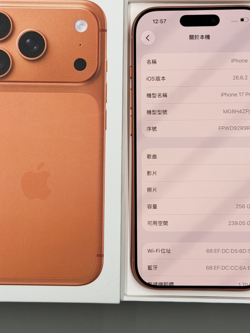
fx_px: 780
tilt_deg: -89.0
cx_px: 99
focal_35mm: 81
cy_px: 162
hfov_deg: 18.2
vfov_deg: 24.1
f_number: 1.78
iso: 64
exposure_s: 1/120
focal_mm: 6.76
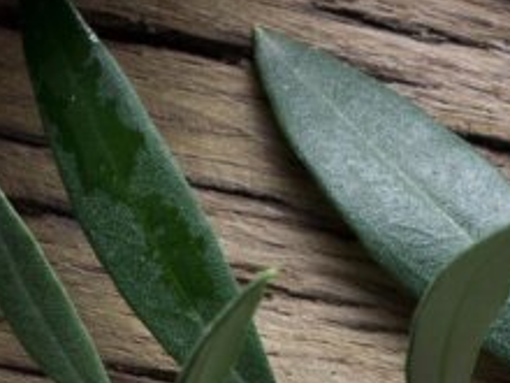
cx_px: 262
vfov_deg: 3.1
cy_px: -396
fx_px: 6910
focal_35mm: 469
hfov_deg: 4.2
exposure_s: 1/80
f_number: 14
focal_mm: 120
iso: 100
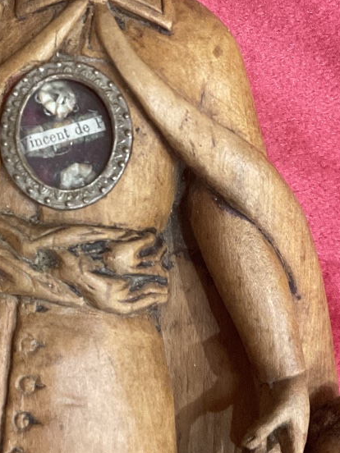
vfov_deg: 30.4
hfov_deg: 22.8
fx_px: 825
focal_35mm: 63
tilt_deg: -85.8
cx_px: 51
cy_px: 135
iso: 160
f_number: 1.8
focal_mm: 3
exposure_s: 1/50
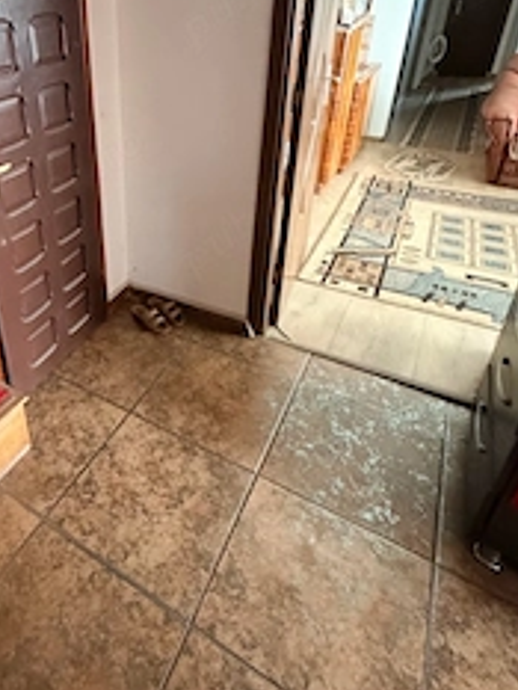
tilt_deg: -26.0
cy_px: 237
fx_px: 478
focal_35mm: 24
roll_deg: +3.7
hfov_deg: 53.3
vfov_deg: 69.8
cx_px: 107
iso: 1000
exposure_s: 1/60
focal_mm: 2.22
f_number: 2.2
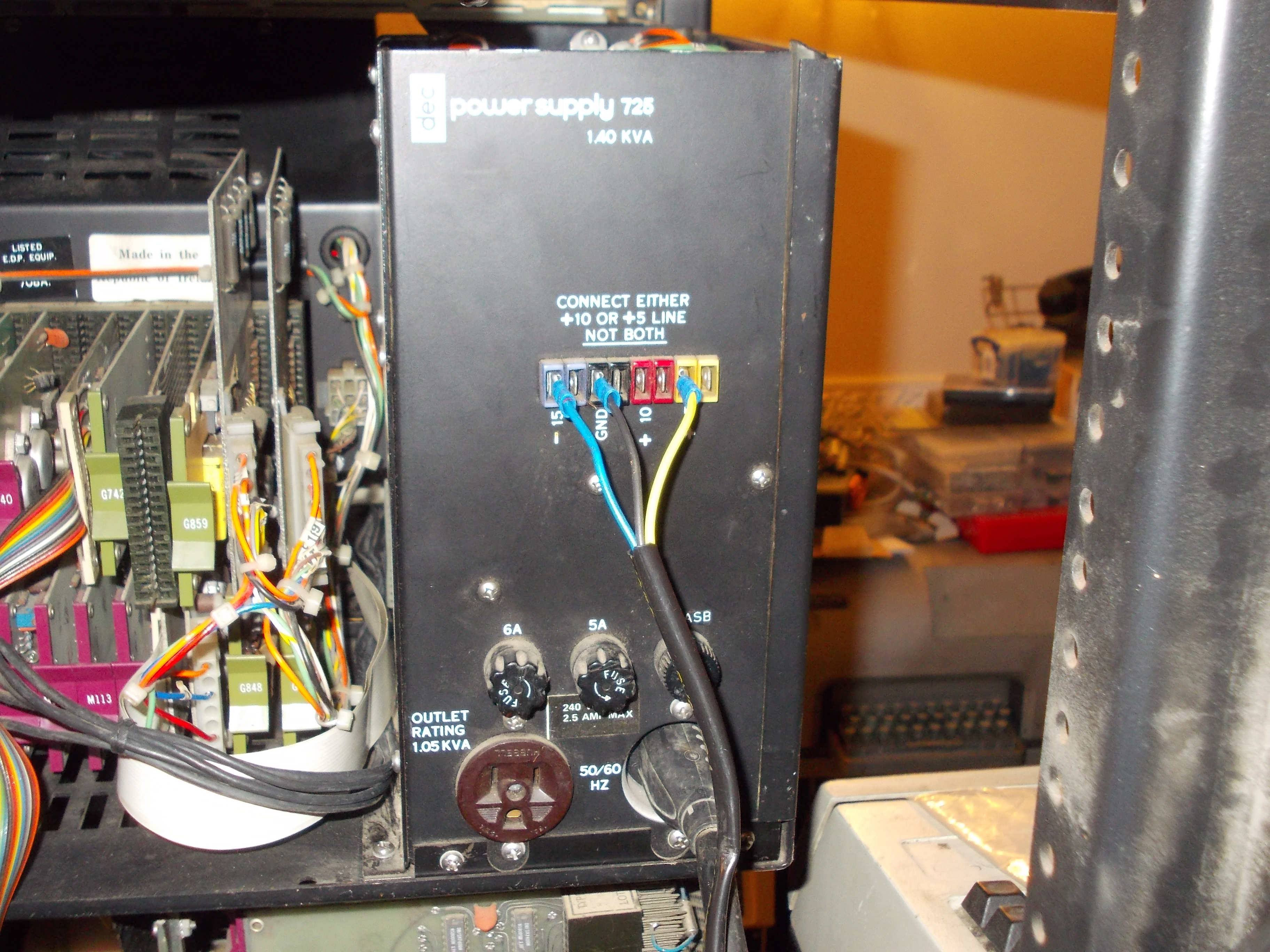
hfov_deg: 43.9
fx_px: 1578
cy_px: 476
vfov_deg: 33.6
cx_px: 635
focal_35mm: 43
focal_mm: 6.1
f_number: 3.3
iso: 200
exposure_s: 1/30
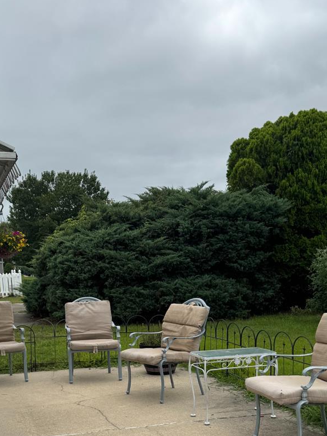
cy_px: 345
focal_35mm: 46
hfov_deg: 31.4
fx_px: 579
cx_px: 123
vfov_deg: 39.7
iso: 80
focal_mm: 6.76
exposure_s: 1/5348
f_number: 1.78
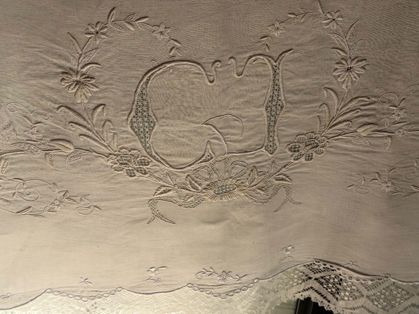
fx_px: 581
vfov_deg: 30.3
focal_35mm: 48
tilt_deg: -38.5
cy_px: 157
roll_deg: -2.5
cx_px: 210
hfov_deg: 39.7
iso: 64
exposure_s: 1/2033
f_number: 1.78
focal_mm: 6.76
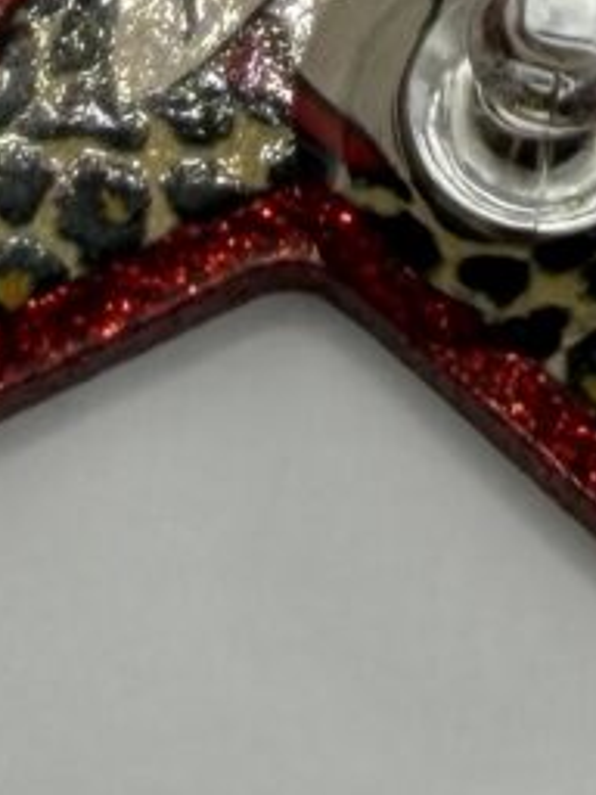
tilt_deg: -57.6
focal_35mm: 104
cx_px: 326
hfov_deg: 14.2
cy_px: -264
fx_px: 2387
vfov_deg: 17.6
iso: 40
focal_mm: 2.22
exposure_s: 1/507
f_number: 2.2
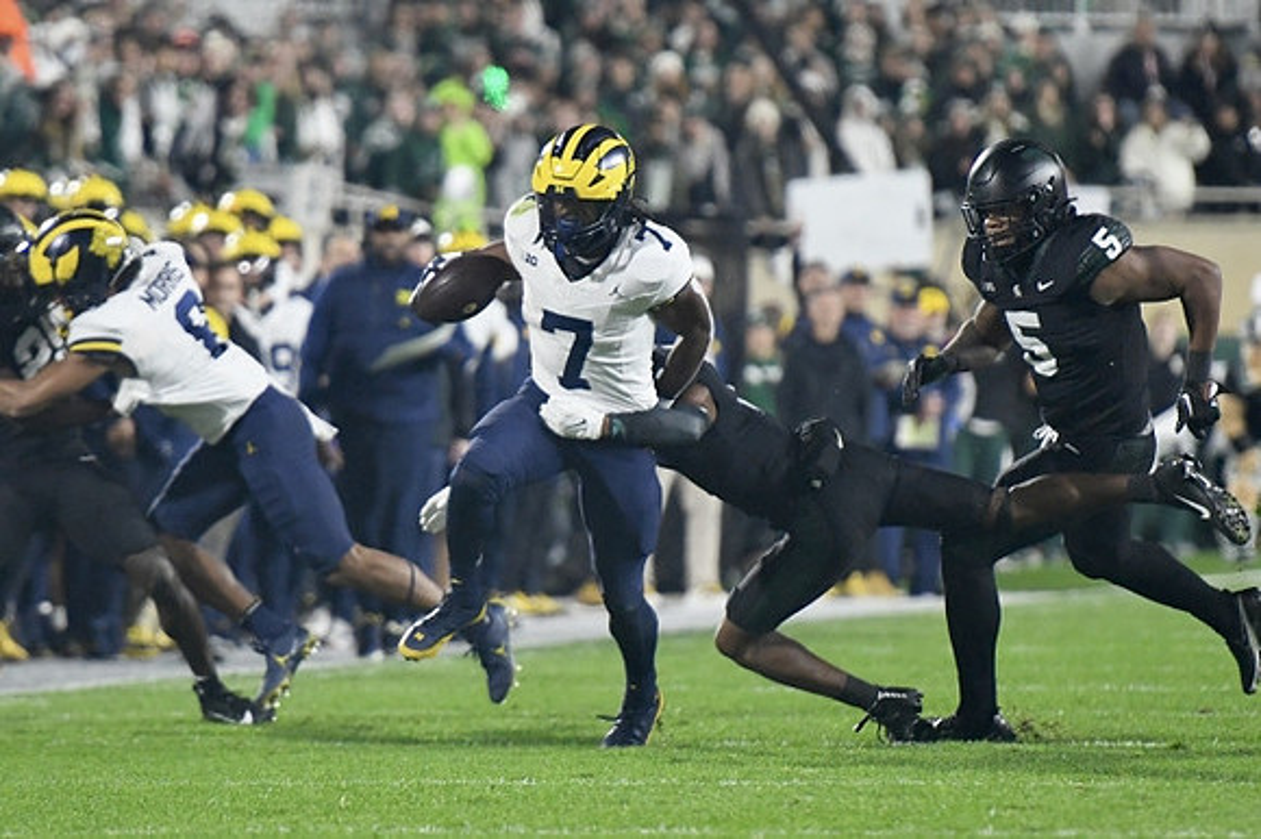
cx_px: 630
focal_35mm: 300
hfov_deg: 6.9
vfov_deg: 4.6
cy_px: 420
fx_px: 10502
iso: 3200
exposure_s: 1/1250
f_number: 2.8
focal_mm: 200
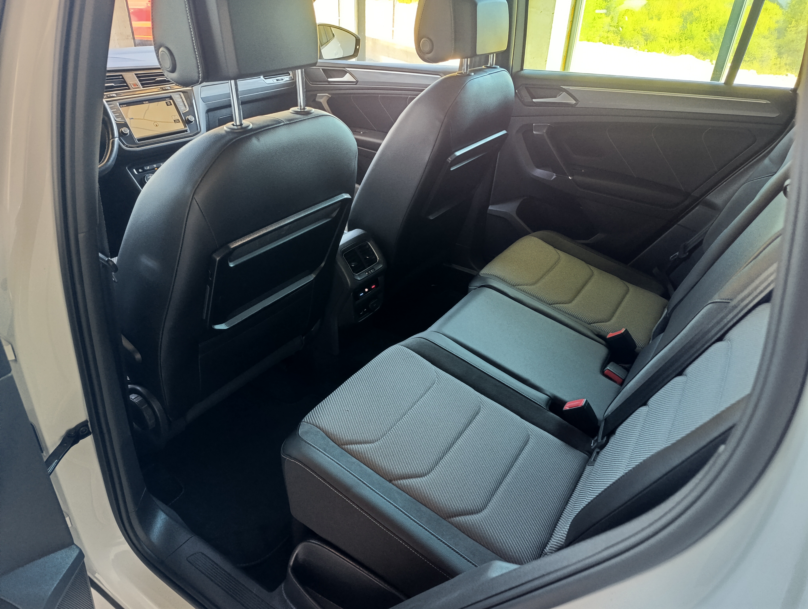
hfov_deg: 73.8
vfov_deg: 59.0
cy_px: 304
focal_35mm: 23
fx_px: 538
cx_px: 404
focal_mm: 6.11
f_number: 1.7
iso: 1250
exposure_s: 1/50
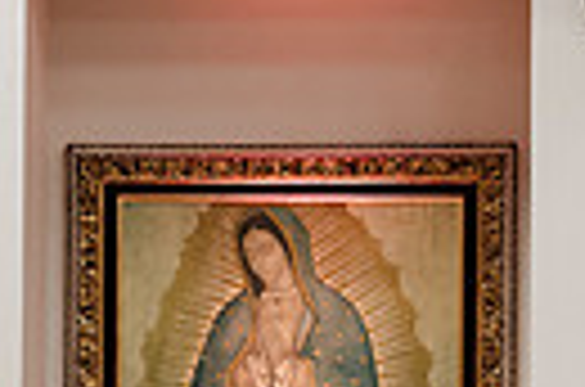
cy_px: 497
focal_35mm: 383
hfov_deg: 5.4
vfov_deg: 3.6
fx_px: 6209
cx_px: 250
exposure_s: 1/320
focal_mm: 70
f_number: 2.8
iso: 1600
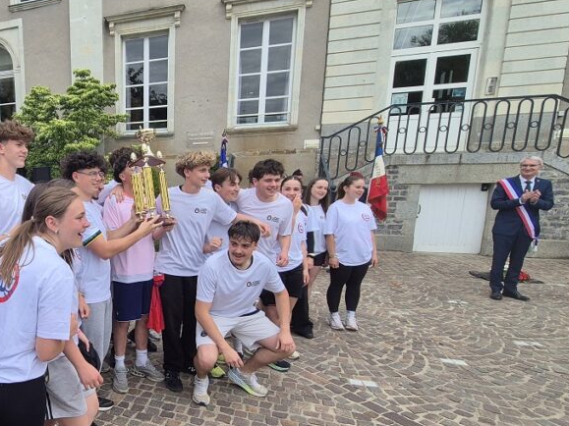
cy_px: 258
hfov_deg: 64.9
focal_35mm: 23
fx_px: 378
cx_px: 87
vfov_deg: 58.3
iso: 50
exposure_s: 1/1010
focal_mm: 2.2
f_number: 2.2
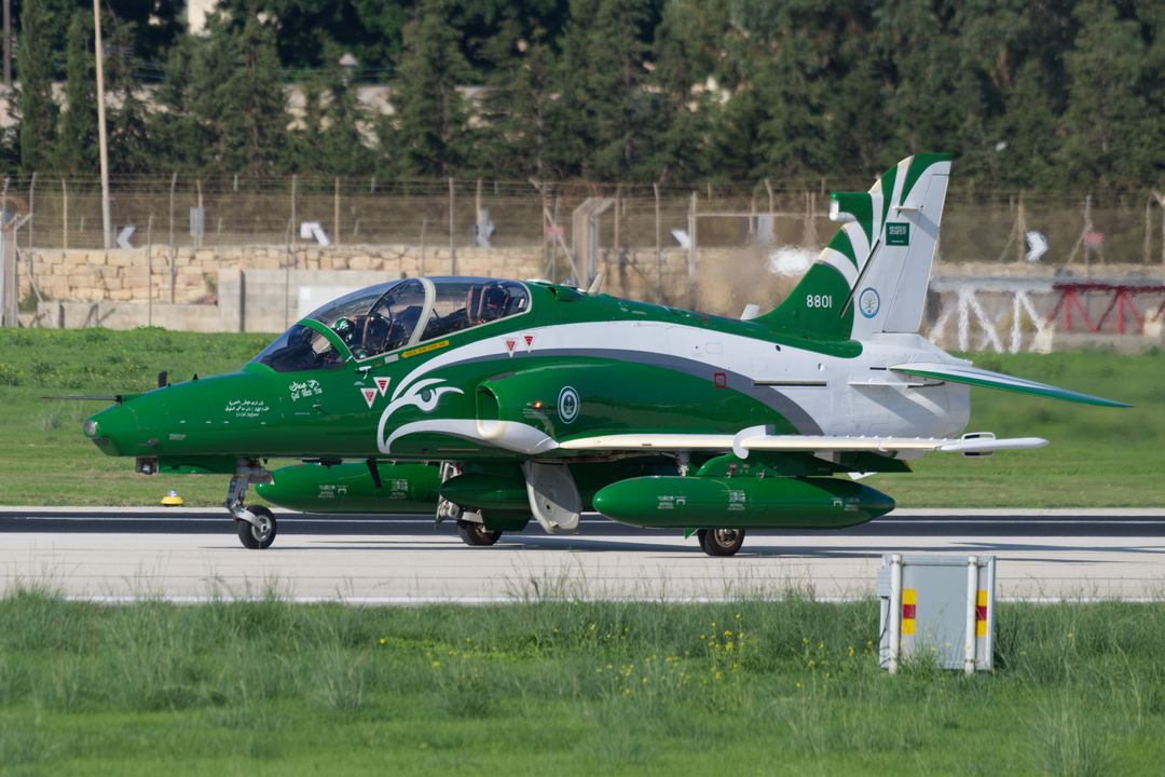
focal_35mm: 600
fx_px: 19415
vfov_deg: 2.3
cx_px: 582
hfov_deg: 3.4
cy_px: 388
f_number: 6.3
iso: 90
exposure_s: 1/500
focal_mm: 600
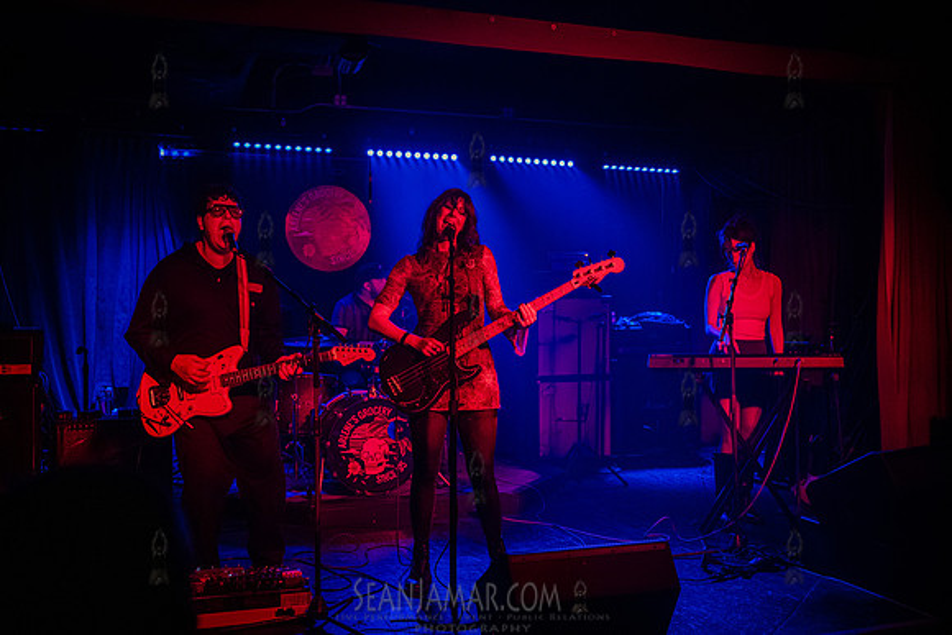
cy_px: 318
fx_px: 929
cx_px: 476
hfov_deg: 54.2
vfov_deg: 37.7
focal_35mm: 35
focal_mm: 35
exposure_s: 1/320
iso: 16000
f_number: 3.2
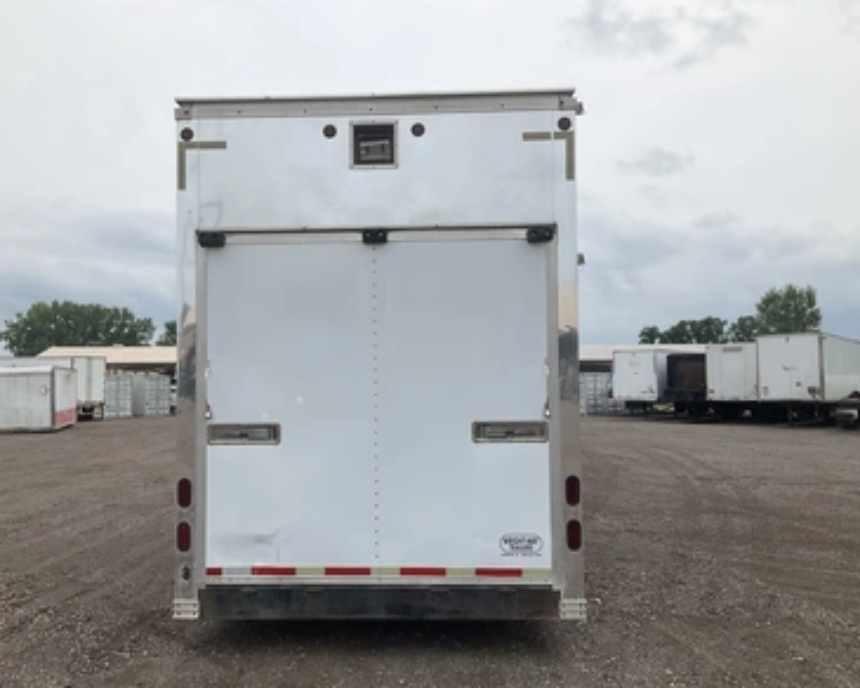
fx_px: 789
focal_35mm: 31
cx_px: 396
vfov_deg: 47.1
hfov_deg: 57.1
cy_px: 349
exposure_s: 1/3125
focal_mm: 3
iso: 25
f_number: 1.8
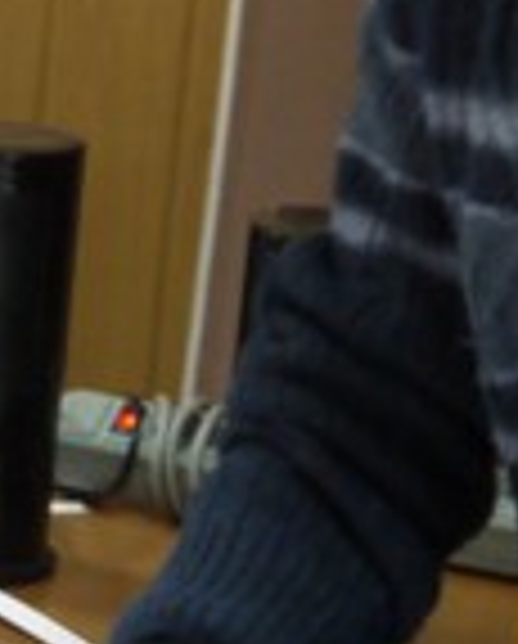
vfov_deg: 9.8
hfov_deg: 7.5
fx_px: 3744
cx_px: -653
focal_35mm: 196
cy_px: 311
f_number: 4.2
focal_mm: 18
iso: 400
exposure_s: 1/10
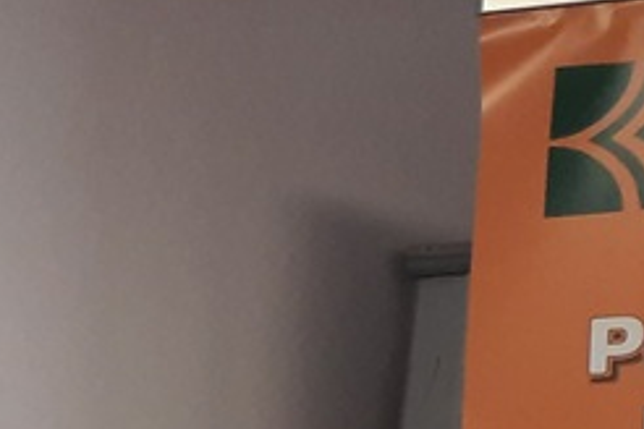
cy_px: 876
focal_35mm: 127
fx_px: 2272
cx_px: -901
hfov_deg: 12.6
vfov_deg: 10.0
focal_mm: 4.6
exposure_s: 1/50
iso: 125
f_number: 2
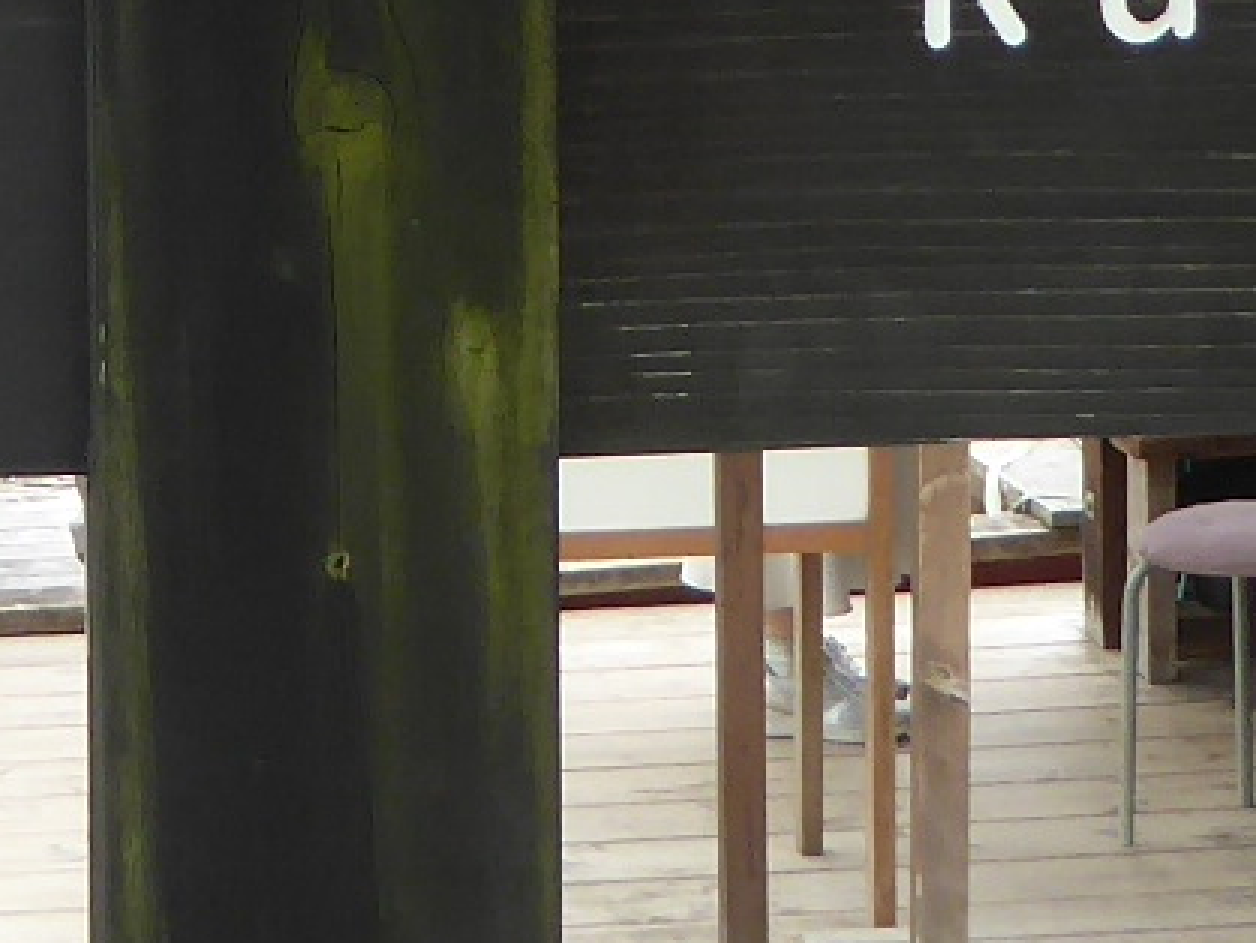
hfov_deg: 12.8
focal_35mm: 153
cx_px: 114
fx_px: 5555
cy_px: -604
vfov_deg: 9.4
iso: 100
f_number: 3.3
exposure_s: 1/125
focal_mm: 4.3
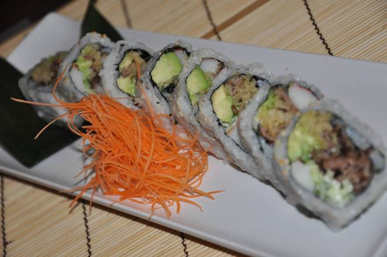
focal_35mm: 135
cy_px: 128
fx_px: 1450
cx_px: 194
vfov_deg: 10.1
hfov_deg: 15.2
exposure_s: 1/60
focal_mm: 90
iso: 800
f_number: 5.6
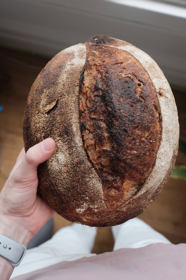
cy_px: 126
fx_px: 318
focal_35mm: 41
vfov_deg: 47.3
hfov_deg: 32.6
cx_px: 96
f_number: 4
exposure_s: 1/161
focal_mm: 23
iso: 400
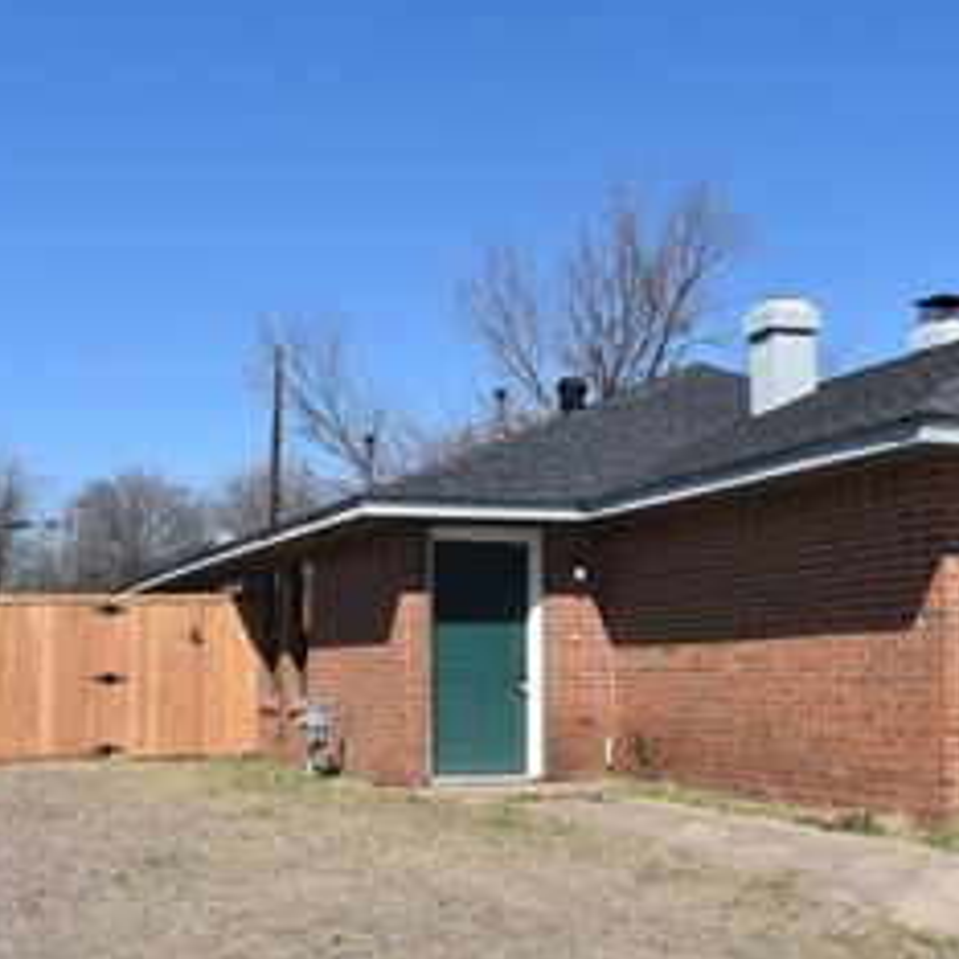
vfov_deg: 34.6
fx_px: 1536
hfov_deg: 34.7
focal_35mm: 49
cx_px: 512
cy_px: 570
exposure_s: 1/320
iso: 100
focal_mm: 18
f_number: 9
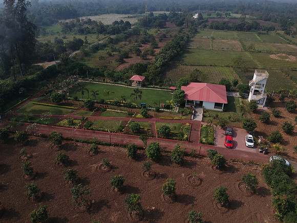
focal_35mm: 25
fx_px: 214
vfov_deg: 54.9
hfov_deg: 69.4
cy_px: 112
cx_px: 148
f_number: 2.6
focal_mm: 4.49
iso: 100
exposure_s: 1/1600
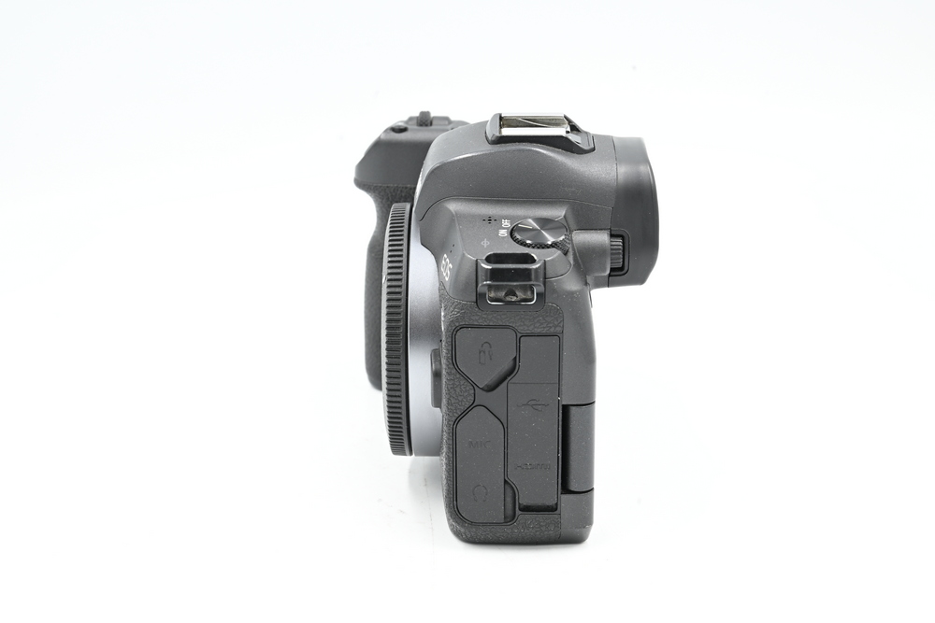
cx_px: 468
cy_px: 312
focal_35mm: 68
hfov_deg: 29.7
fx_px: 1766
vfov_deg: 20.0
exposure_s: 1/6
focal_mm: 68
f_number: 14
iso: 100
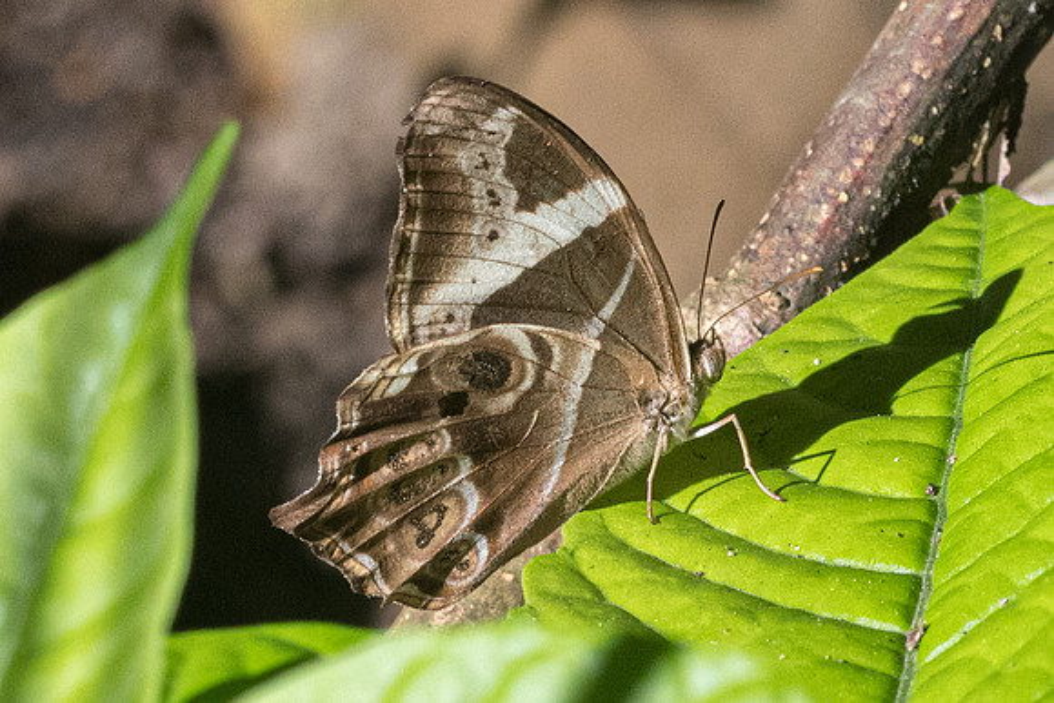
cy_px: 381
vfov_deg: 1.7
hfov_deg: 2.5
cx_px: 554
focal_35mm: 819
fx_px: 23974
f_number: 11
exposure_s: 1/800
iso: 1000
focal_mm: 150
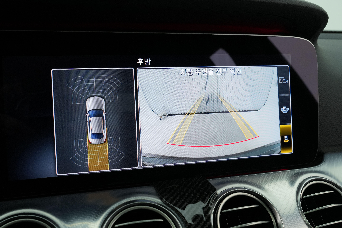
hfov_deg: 47.3
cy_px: 114
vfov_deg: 32.6
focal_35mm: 41
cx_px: 171
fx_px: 390
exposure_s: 1/60
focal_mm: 27.4
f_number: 8
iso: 640
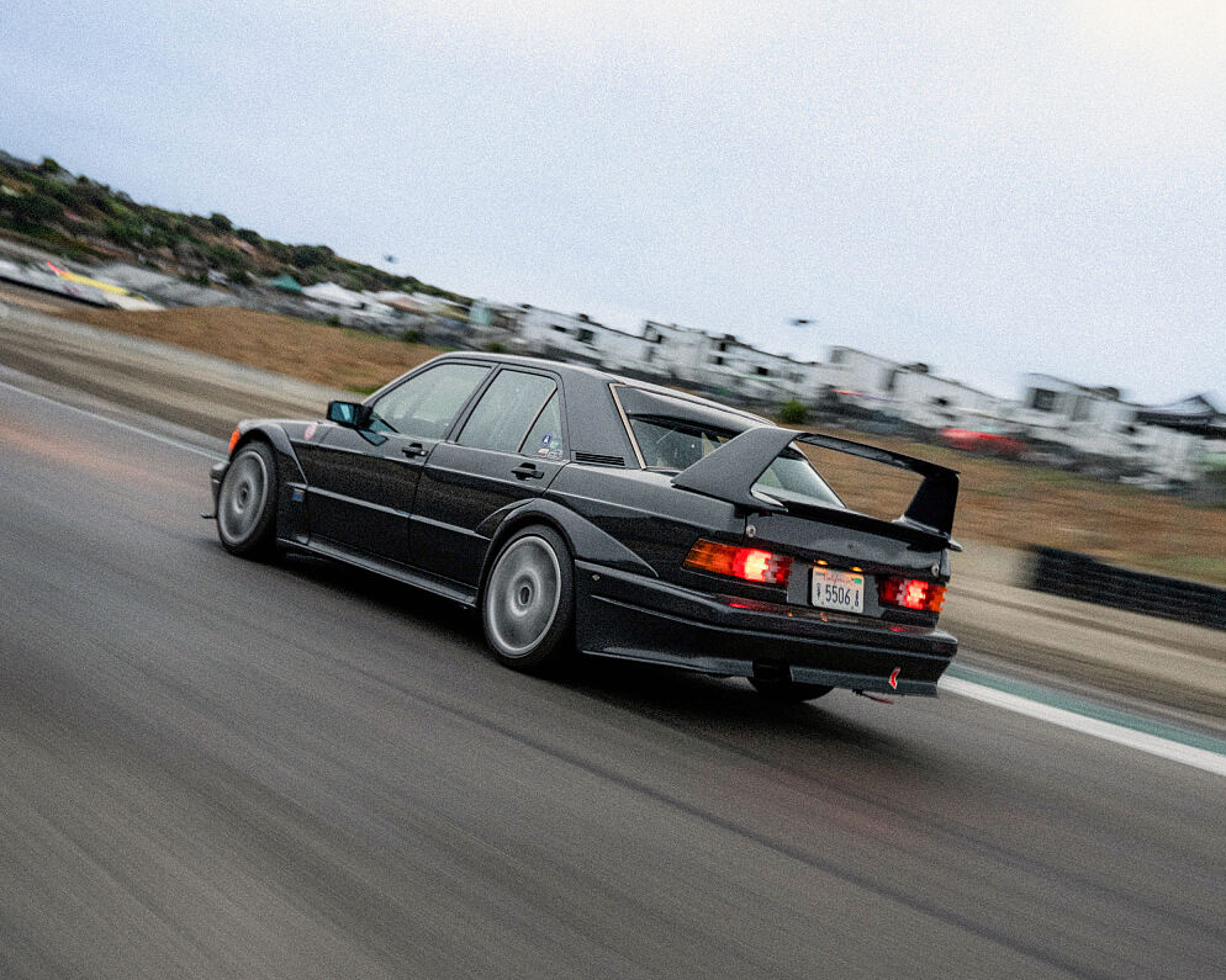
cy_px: 492
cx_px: 641
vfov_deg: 43.4
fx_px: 1234
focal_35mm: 34
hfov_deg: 52.8
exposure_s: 1/30
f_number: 3.5
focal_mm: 30
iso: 1600
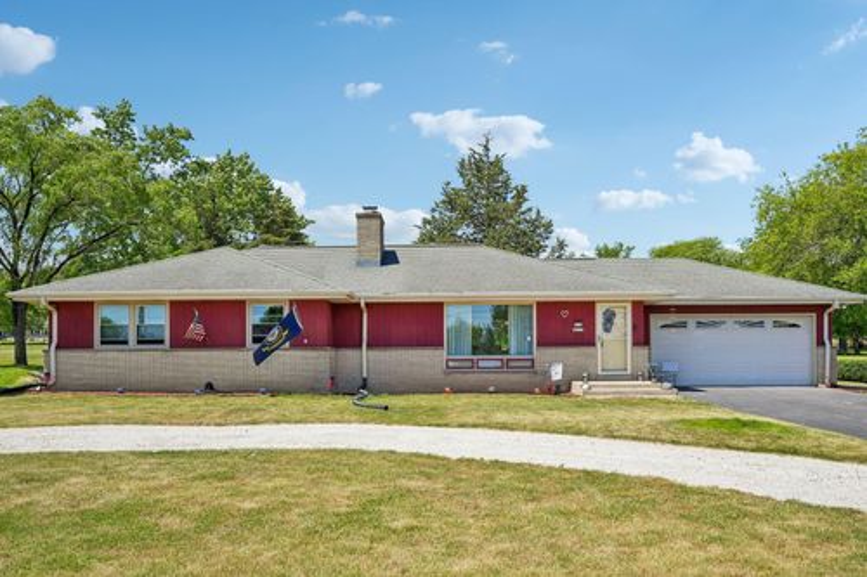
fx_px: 722
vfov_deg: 43.6
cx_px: 434
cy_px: 288
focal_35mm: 30
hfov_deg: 61.9
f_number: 8
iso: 100
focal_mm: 30
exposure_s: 1/320
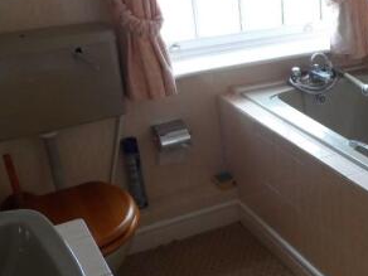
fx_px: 510
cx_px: 346
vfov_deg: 30.3
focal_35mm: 48
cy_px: 138
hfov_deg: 36.6
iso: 120
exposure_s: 1/30
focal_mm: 4
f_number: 3.2
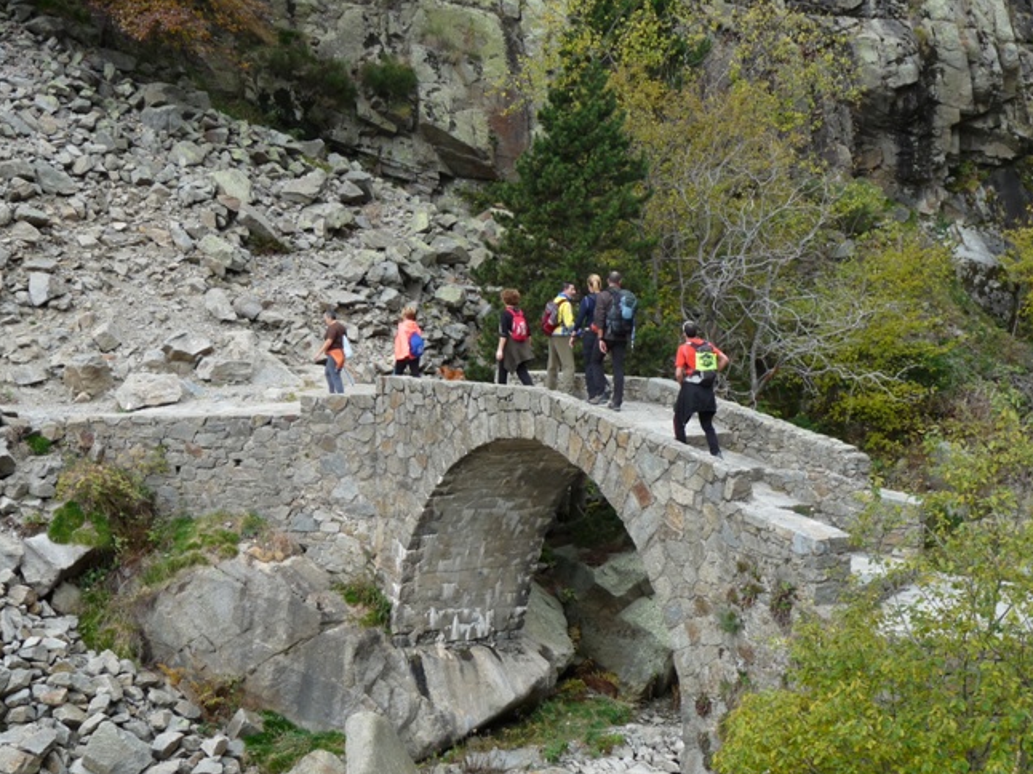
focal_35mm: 57
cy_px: 473
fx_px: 1700
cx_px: 478
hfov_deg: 33.8
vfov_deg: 25.6
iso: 100
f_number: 3.6
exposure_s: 1/100
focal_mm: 8.2
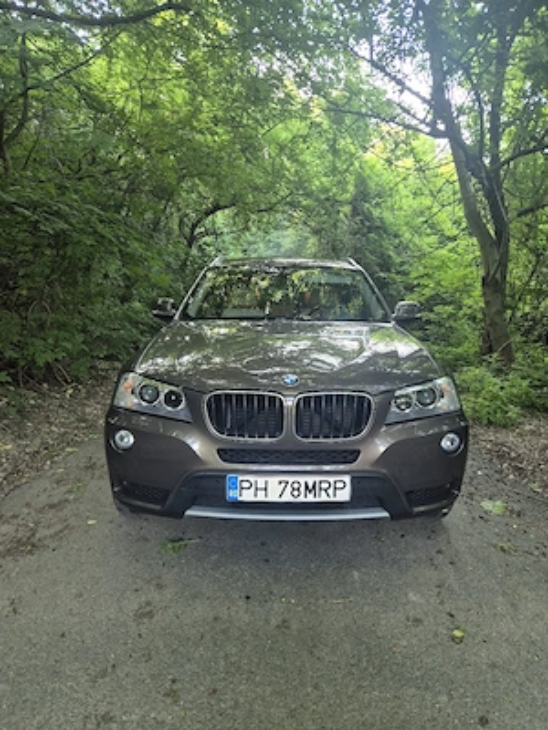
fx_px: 485
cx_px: 274
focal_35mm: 23
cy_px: 365
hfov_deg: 58.9
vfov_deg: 73.9
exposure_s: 1/100
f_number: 1.8
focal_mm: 5.4
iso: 320
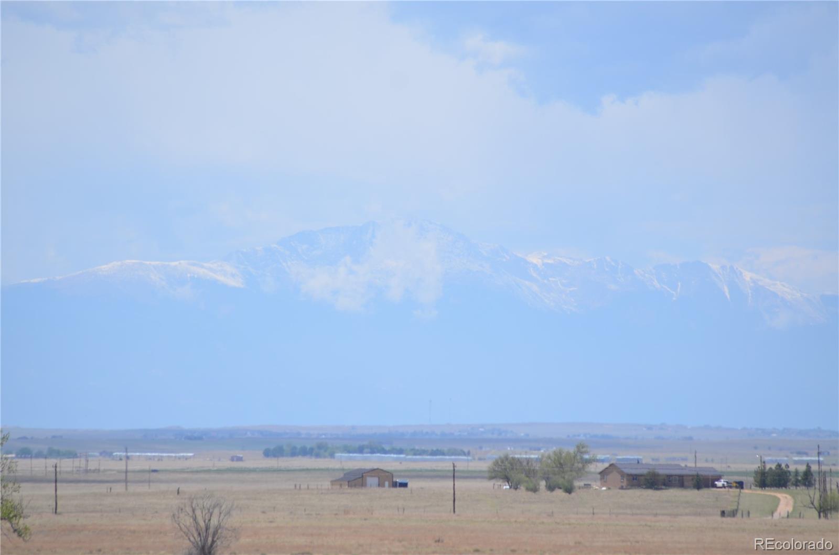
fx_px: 7673
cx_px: 420
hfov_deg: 6.3
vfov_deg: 4.1
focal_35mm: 330
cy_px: 278
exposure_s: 1/2000
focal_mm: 220
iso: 250
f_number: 5.6
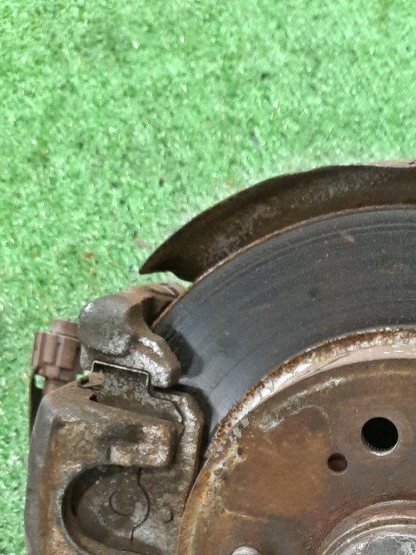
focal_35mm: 54
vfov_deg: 32.7
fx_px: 866
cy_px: 553
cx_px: 389
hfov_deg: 26.0
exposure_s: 1/25
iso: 332
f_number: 2
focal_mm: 4.6
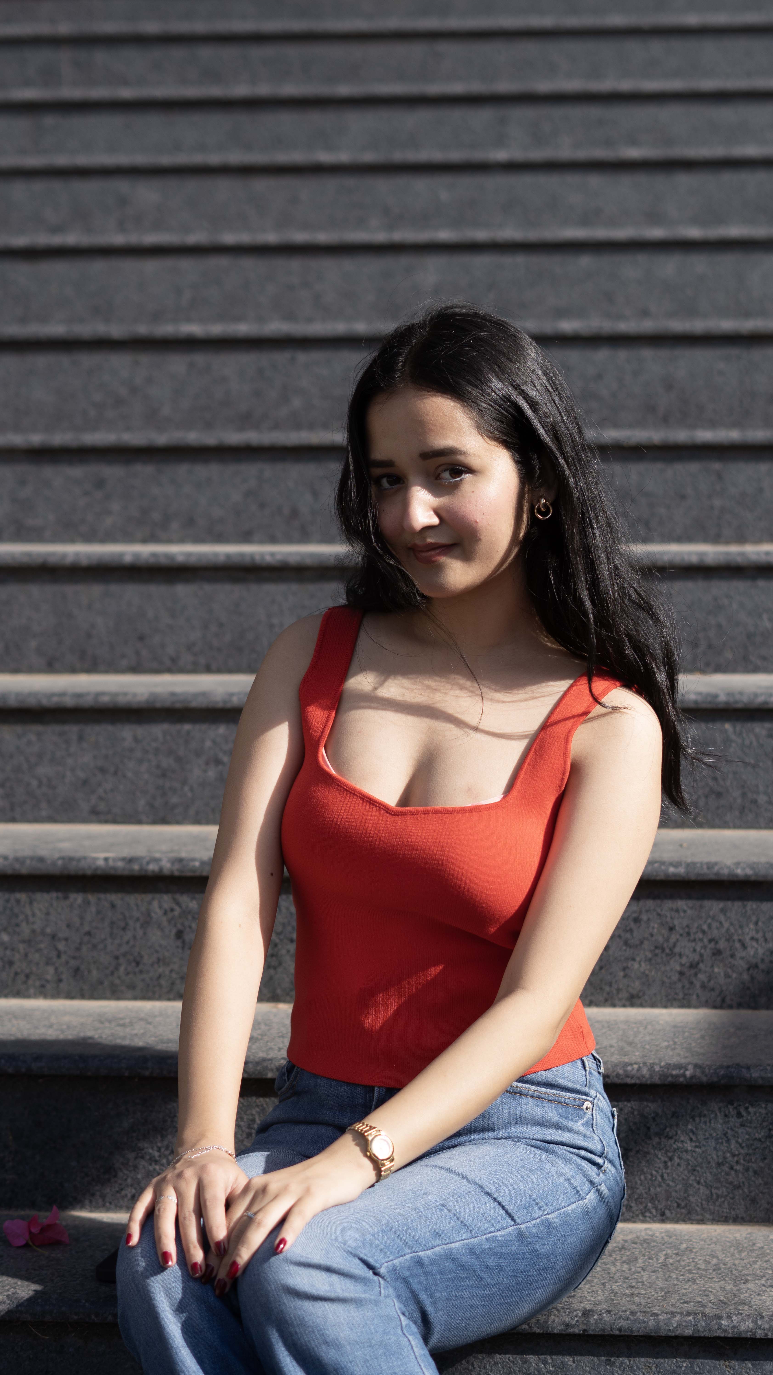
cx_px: 445
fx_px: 2879
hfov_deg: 15.3
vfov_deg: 26.9
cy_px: 688
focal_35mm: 79
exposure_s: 1/1600
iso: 100
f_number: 2.5
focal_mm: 50
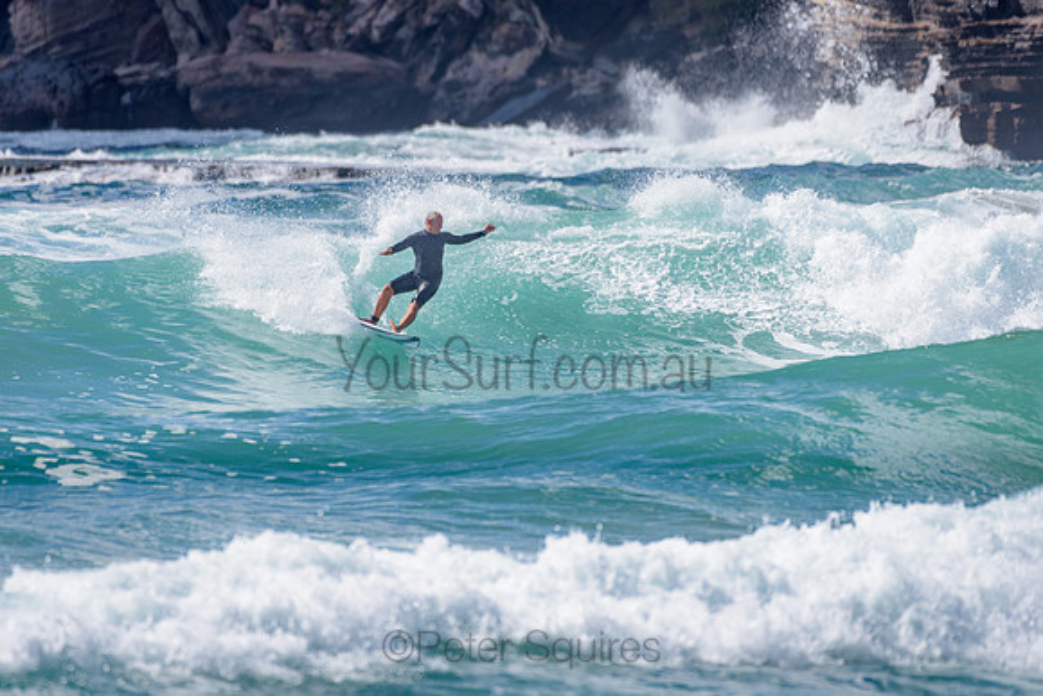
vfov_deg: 2.2
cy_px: 269
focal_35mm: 613
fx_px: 17766
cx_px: 442
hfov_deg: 3.4
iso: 100
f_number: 5.6
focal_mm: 500
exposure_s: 1/2000
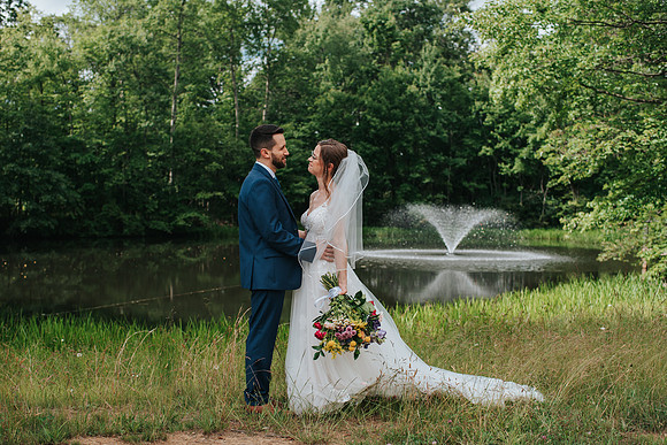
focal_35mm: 44
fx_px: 820
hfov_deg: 44.3
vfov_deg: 30.3
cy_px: 274
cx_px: 334
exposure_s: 1/800
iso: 125
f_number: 3.2
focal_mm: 35
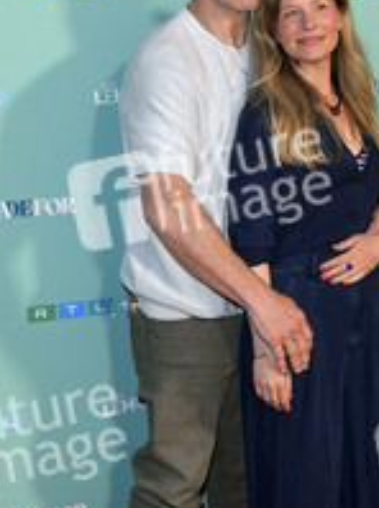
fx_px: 1024
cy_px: 318
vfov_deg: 27.7
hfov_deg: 20.8
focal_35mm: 70
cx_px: 274
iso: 1600
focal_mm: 36
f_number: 6.3
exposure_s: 1/250
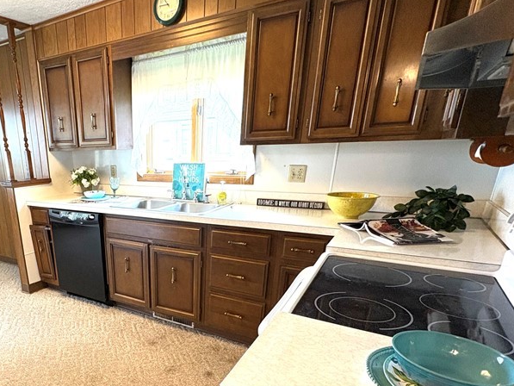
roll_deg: +2.7
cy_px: 281
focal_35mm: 24
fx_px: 356
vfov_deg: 54.6
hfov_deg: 68.2
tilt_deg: -19.8
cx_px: 146
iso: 250
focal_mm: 2.22
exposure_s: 1/60
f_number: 2.2
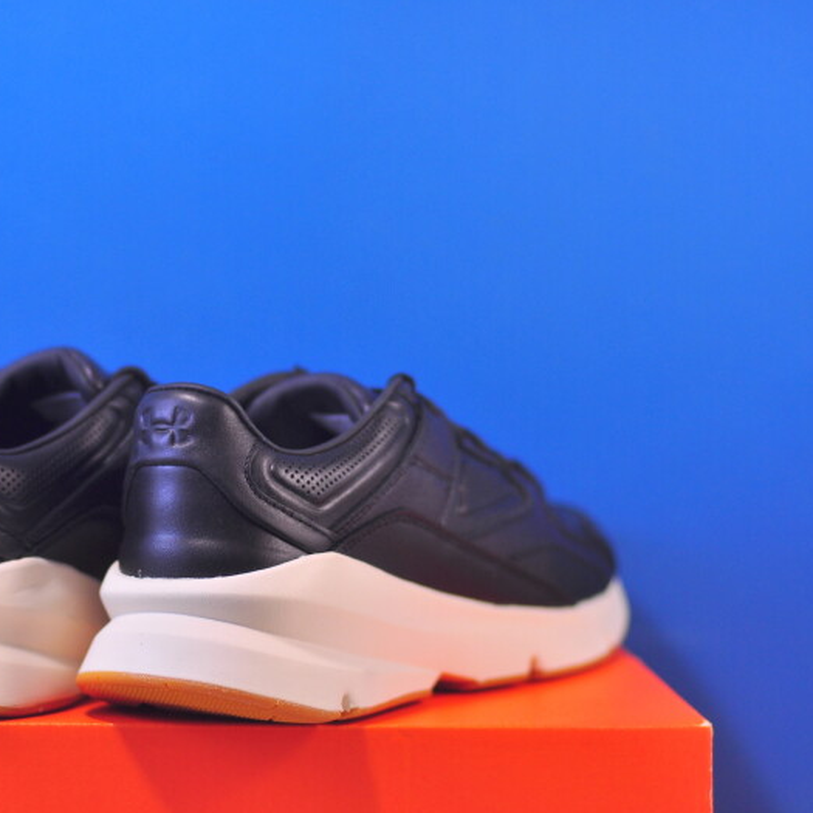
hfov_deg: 17.8
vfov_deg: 17.9
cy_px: 408
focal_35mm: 97
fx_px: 2577
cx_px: 200
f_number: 2.2
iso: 250
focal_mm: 50
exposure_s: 1/320
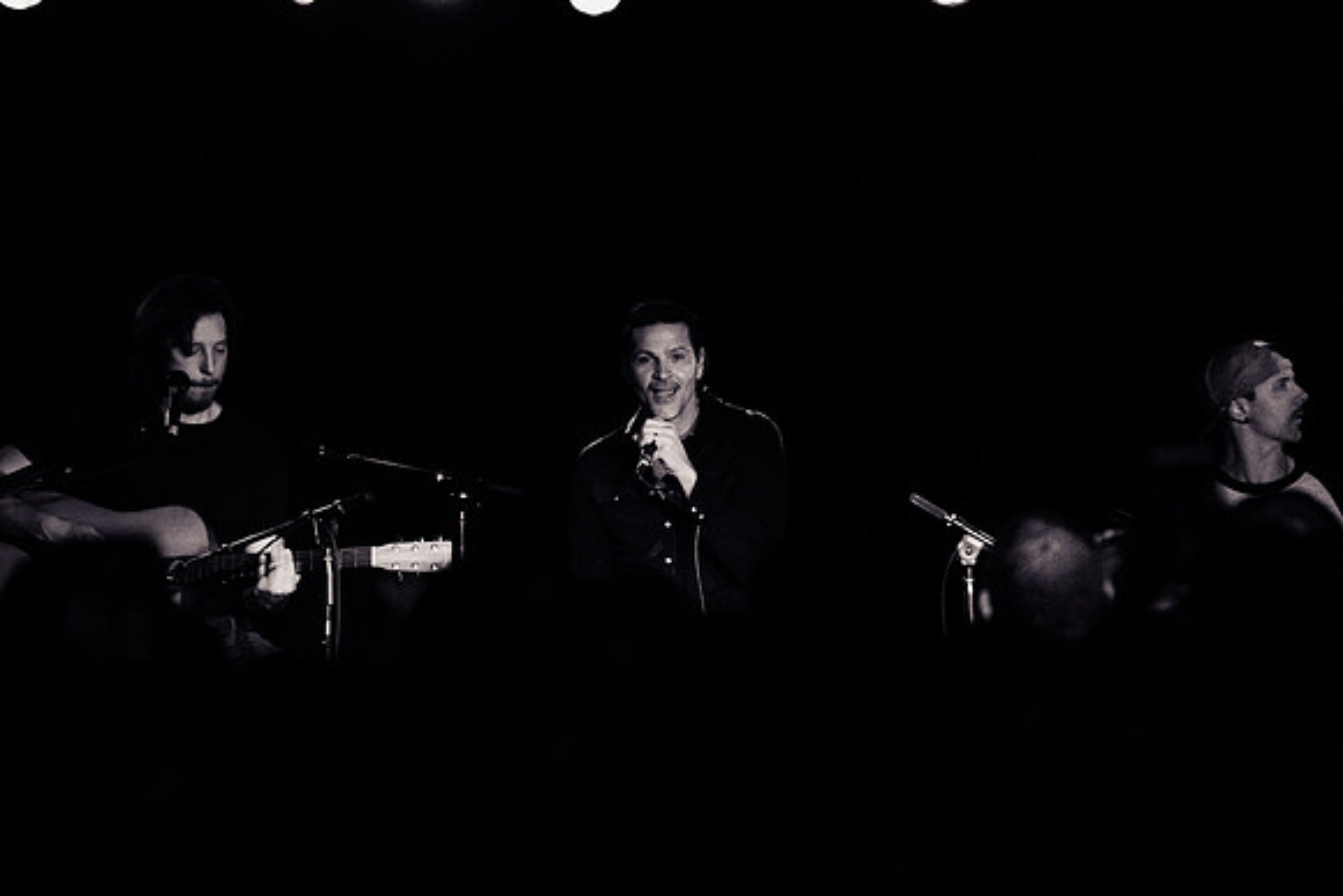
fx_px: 7523
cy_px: 426
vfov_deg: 6.8
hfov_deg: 10.2
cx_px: 637
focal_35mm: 202
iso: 3200
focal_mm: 180
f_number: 3.5
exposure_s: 1/500
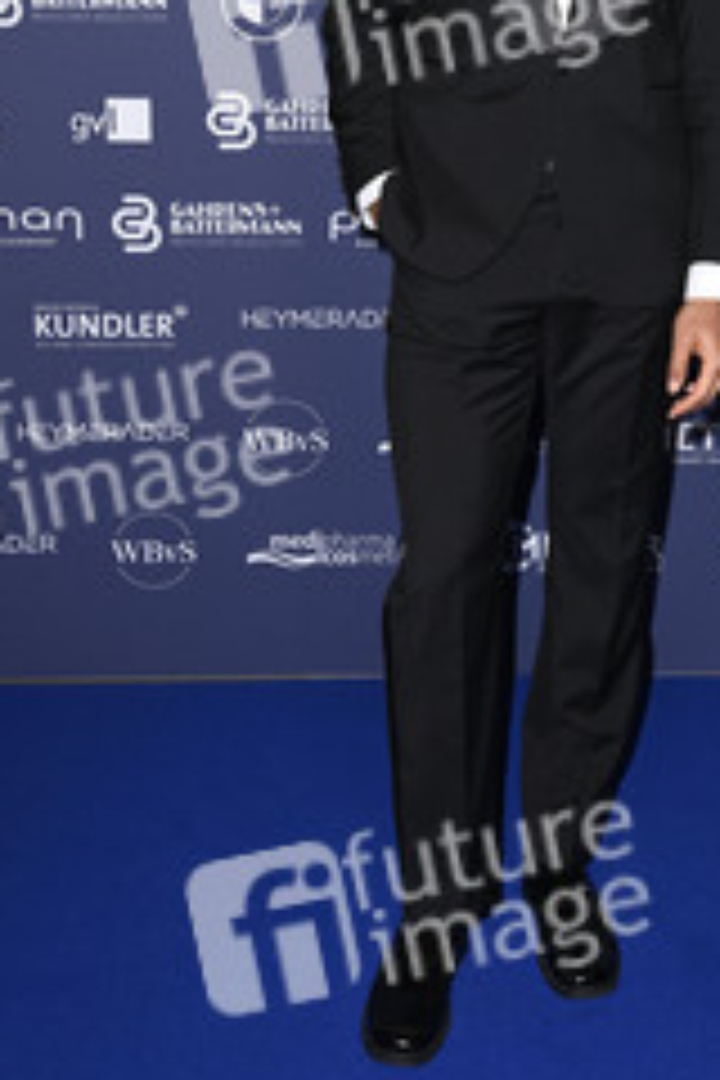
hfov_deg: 22.4
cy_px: 234
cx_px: 549
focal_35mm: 60
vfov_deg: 32.6
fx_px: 1800
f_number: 5.6
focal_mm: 36
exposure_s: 1/250
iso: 320
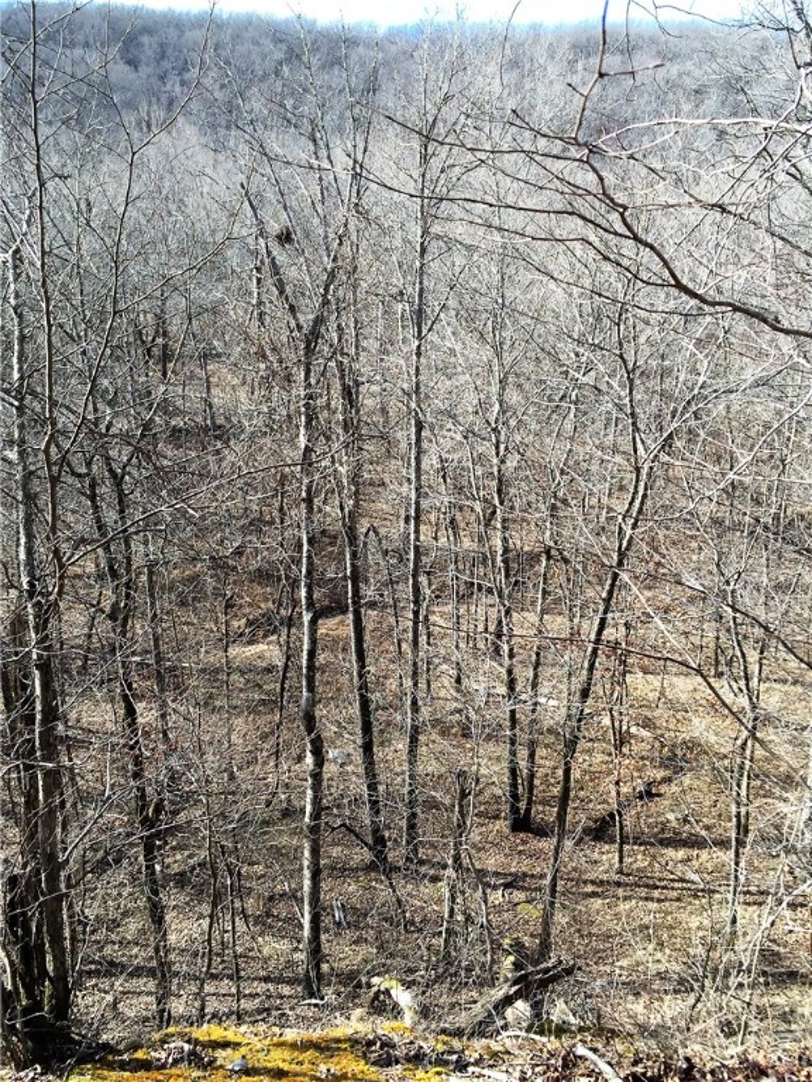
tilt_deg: -19.4
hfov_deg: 48.2
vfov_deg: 61.7
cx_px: 406
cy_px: 541
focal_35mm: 29
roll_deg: -1.5
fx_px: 907
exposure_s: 1/455
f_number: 2.2
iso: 32
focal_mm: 4.15
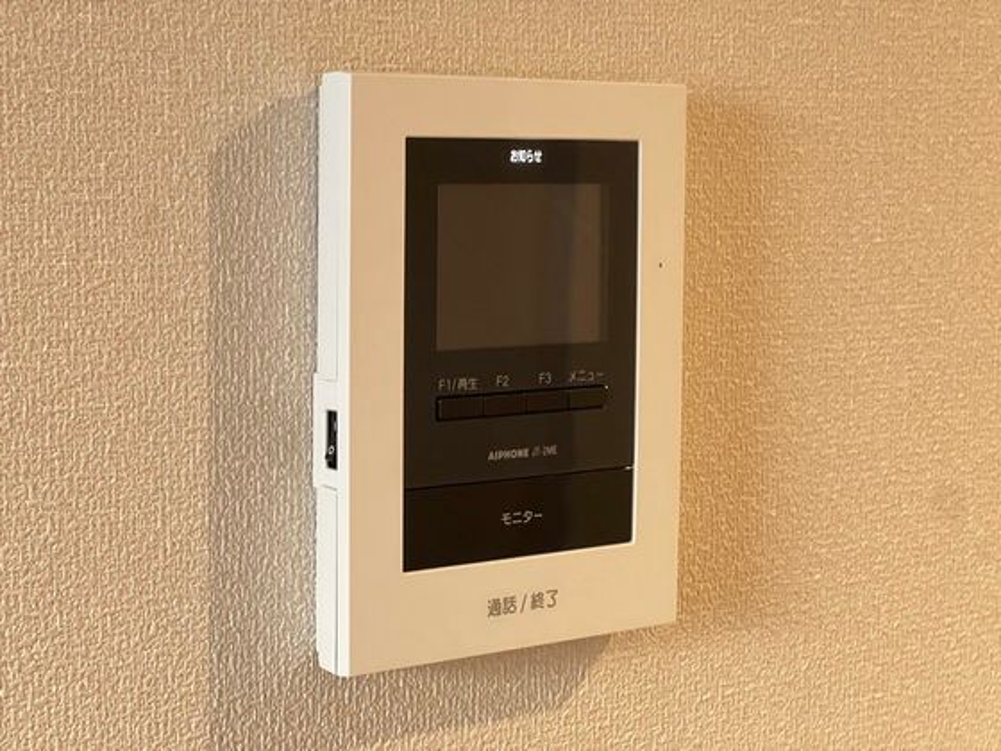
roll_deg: +0.1
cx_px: 500
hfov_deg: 25.3
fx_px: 2227
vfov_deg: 19.1
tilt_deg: -5.4
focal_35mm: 77
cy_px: 376
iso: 1000
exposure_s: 1/31
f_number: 2.8
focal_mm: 9
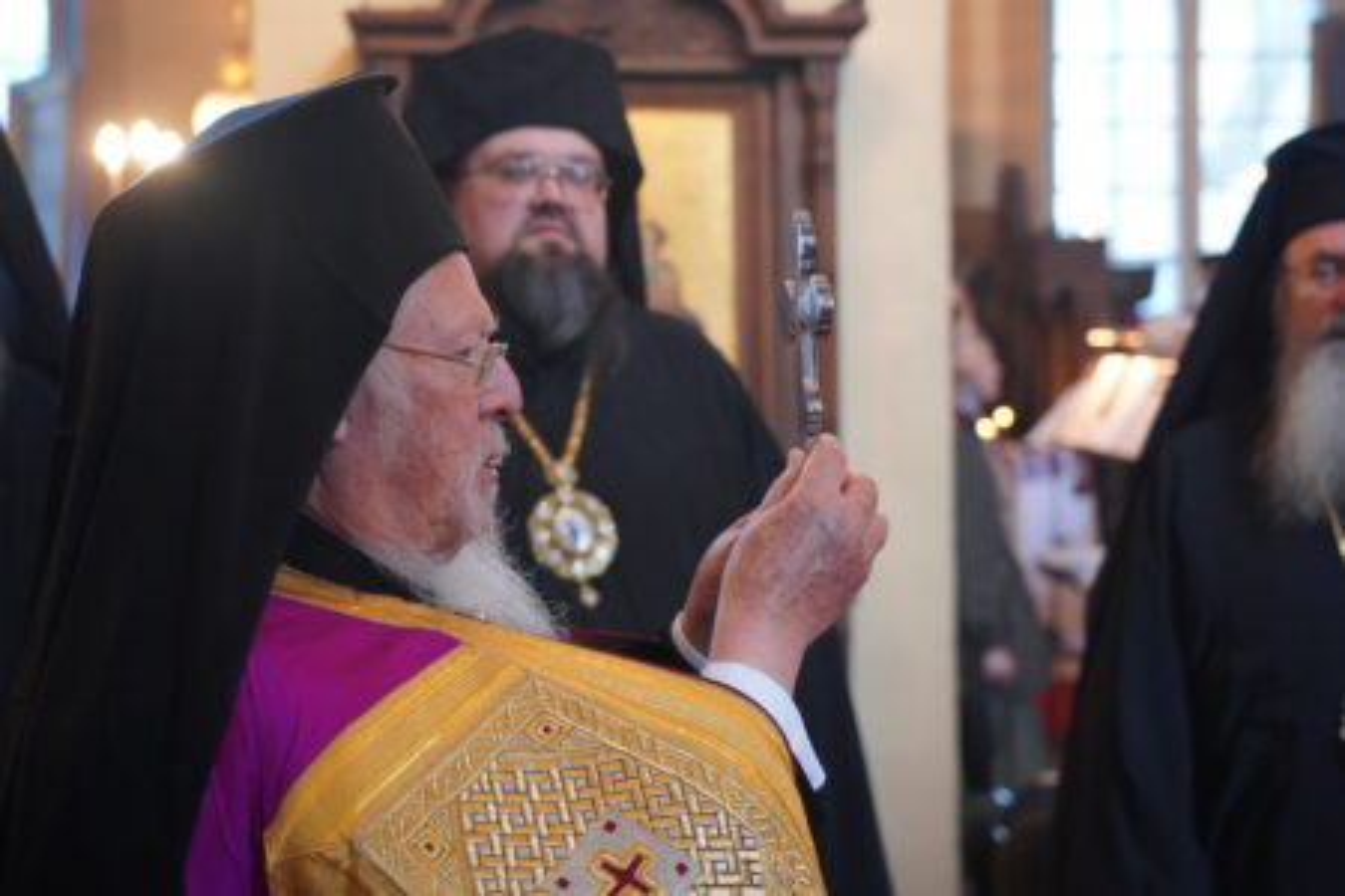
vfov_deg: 25.1
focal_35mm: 54
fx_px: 2017
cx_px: 672
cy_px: 448
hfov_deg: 36.9
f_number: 4
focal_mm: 54
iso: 8000
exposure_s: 1/160
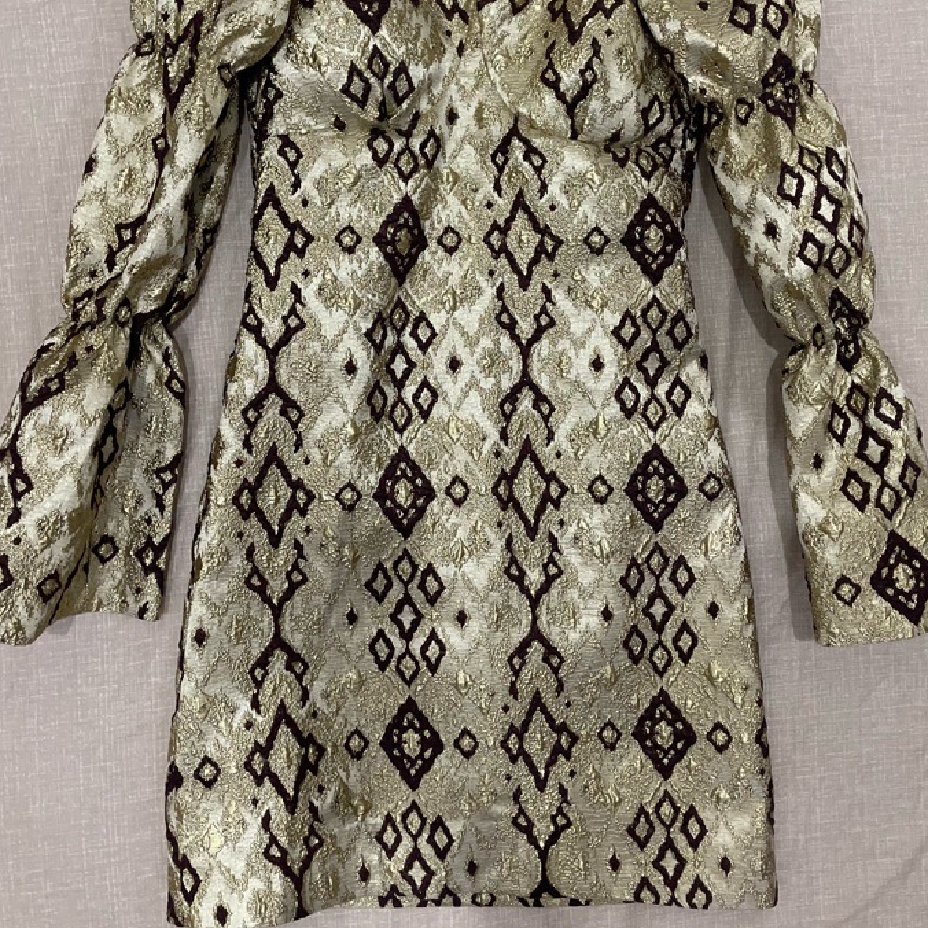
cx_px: 460
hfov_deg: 48.5
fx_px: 1031
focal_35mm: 34
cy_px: 357
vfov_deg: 48.1
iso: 400
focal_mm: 4.2
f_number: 1.6
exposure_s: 1/60
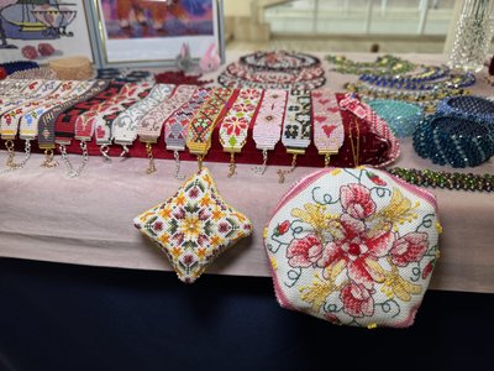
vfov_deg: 56.8
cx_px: 247
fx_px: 343
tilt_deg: -31.1
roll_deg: +0.9
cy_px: 186
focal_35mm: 24
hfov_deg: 71.6
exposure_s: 1/100
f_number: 1.78
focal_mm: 6.76
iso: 200
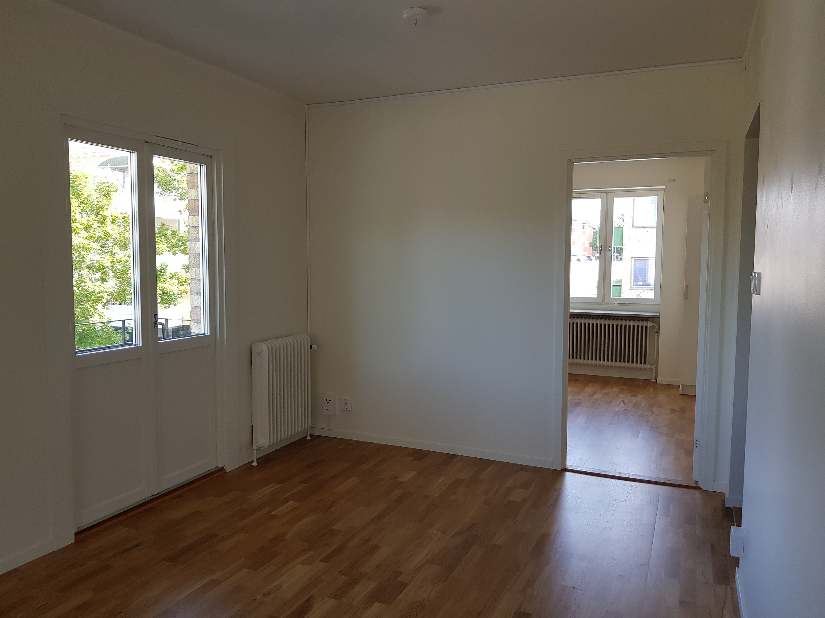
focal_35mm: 26
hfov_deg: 67.3
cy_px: 309
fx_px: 620
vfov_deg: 53.1
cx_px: 412
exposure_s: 1/120
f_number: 1.7
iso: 64
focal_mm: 4.2
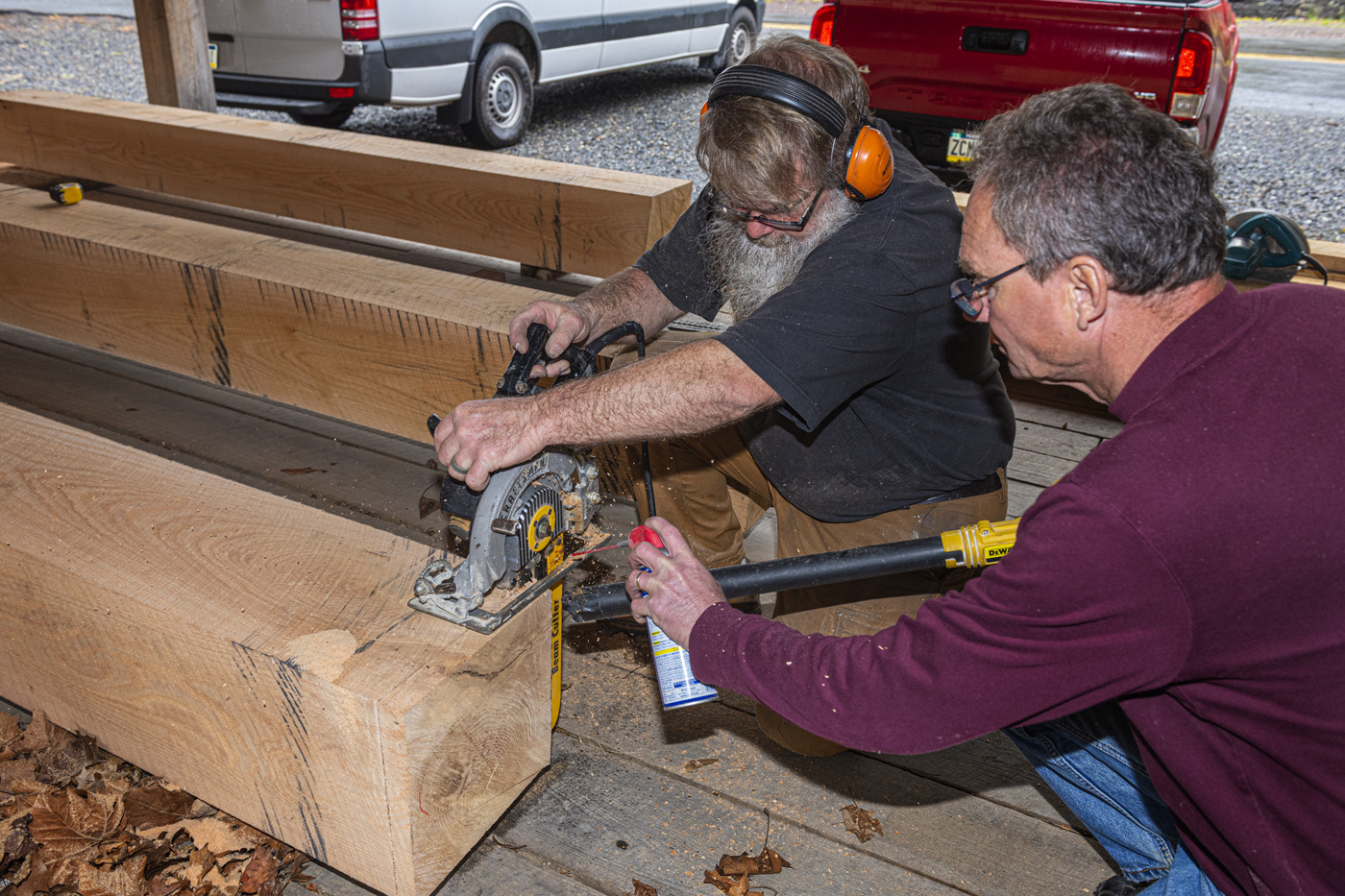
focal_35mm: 29
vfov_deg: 45.0
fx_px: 1083
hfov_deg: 63.7
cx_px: 672
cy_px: 448
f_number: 5.6
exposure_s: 1/30
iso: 400
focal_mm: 29
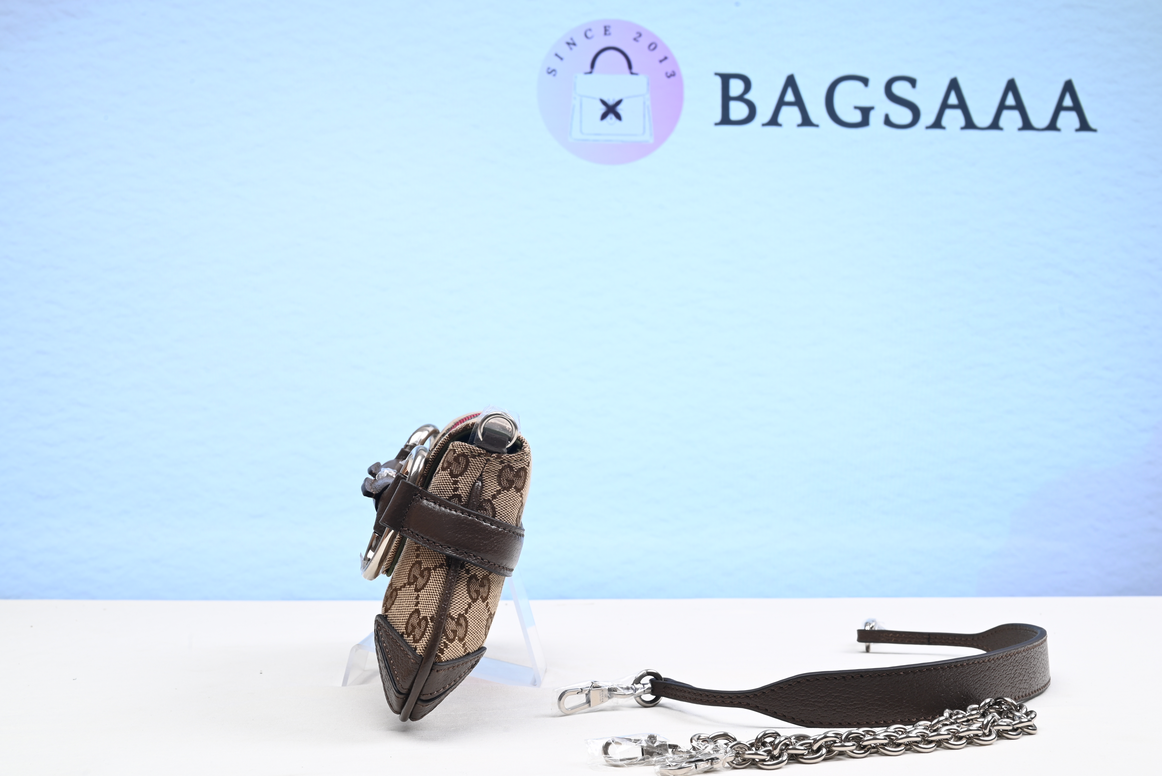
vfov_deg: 32.7
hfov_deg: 47.4
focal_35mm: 41
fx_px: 1324
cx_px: 581
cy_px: 388
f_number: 16
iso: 100
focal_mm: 41
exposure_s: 1/2
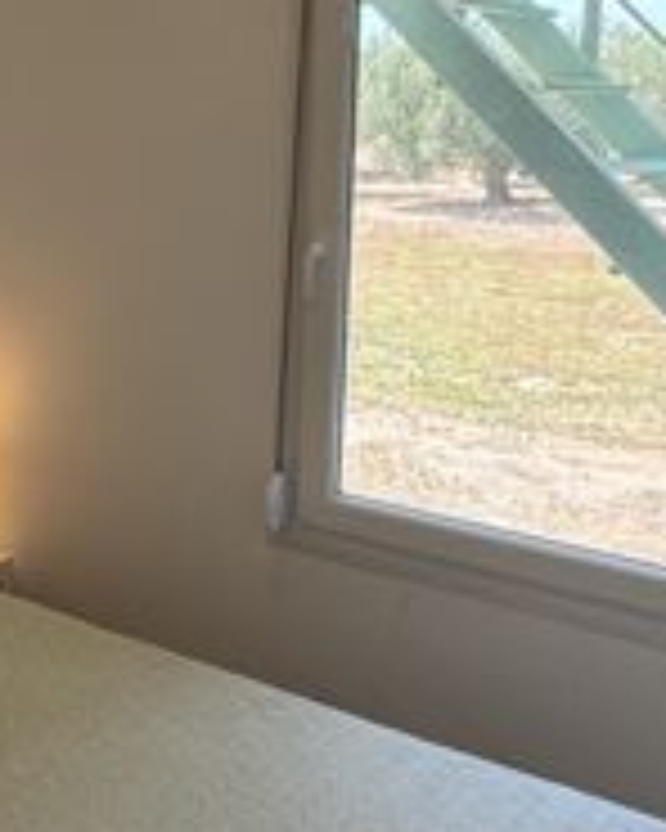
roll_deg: -0.3
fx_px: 1281
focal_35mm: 52
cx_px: -20
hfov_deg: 27.3
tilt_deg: -7.1
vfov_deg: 35.4
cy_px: 243
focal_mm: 2.22
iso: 80
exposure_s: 1/99
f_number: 2.2
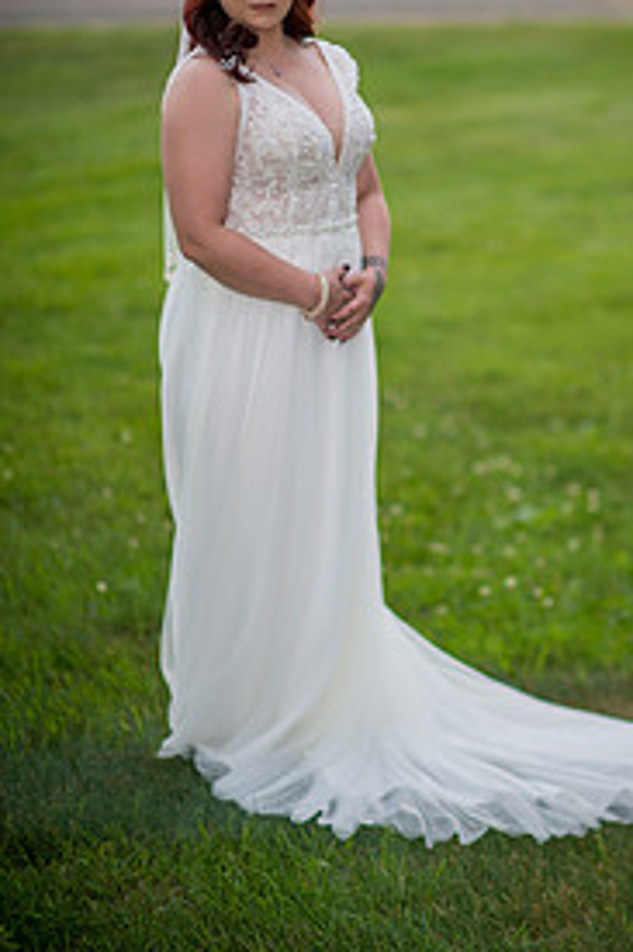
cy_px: 325
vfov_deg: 14.7
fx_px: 3670
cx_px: 434
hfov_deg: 9.8
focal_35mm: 139
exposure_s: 1/1000
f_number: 1.4
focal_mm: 85
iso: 100
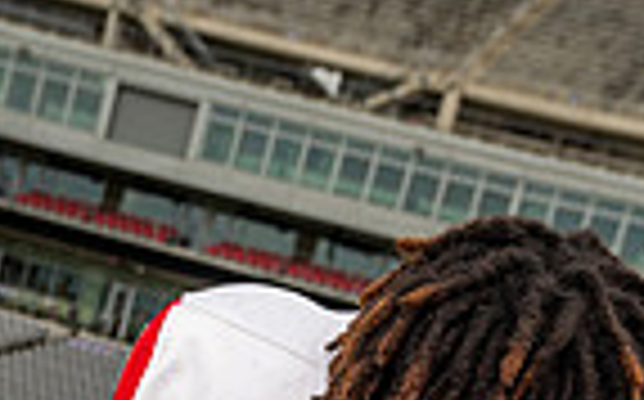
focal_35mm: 119
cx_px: 315
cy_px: 971
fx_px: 2086
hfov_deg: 17.5
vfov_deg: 9.7
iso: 100
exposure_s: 1/320
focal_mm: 37
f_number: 5.6
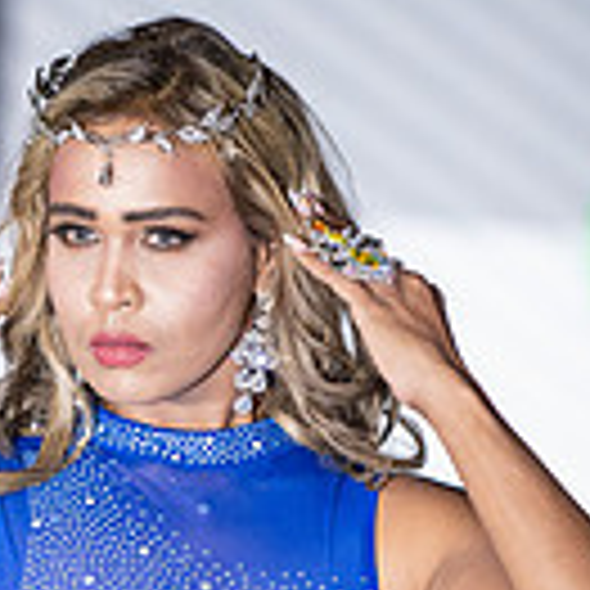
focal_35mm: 438
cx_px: 171
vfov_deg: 4.0
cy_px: 820
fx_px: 8446
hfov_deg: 4.0
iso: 2500
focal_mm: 150
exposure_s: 1/1000
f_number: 2.8
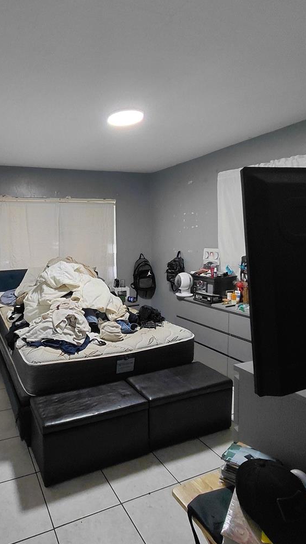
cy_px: 274
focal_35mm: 21
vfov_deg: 83.8
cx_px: 69
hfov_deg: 50.9
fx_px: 303
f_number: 2.2
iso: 200
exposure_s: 1/40
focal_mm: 1.64
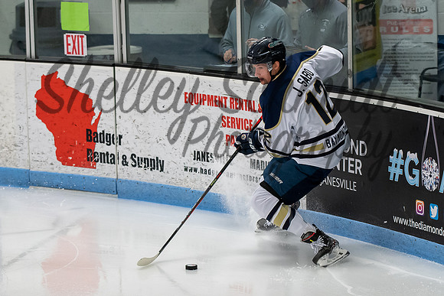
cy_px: 137
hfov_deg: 10.8
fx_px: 2345
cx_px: 254
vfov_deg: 7.2
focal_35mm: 190
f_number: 3.2
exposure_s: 1/800
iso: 1250
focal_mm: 86
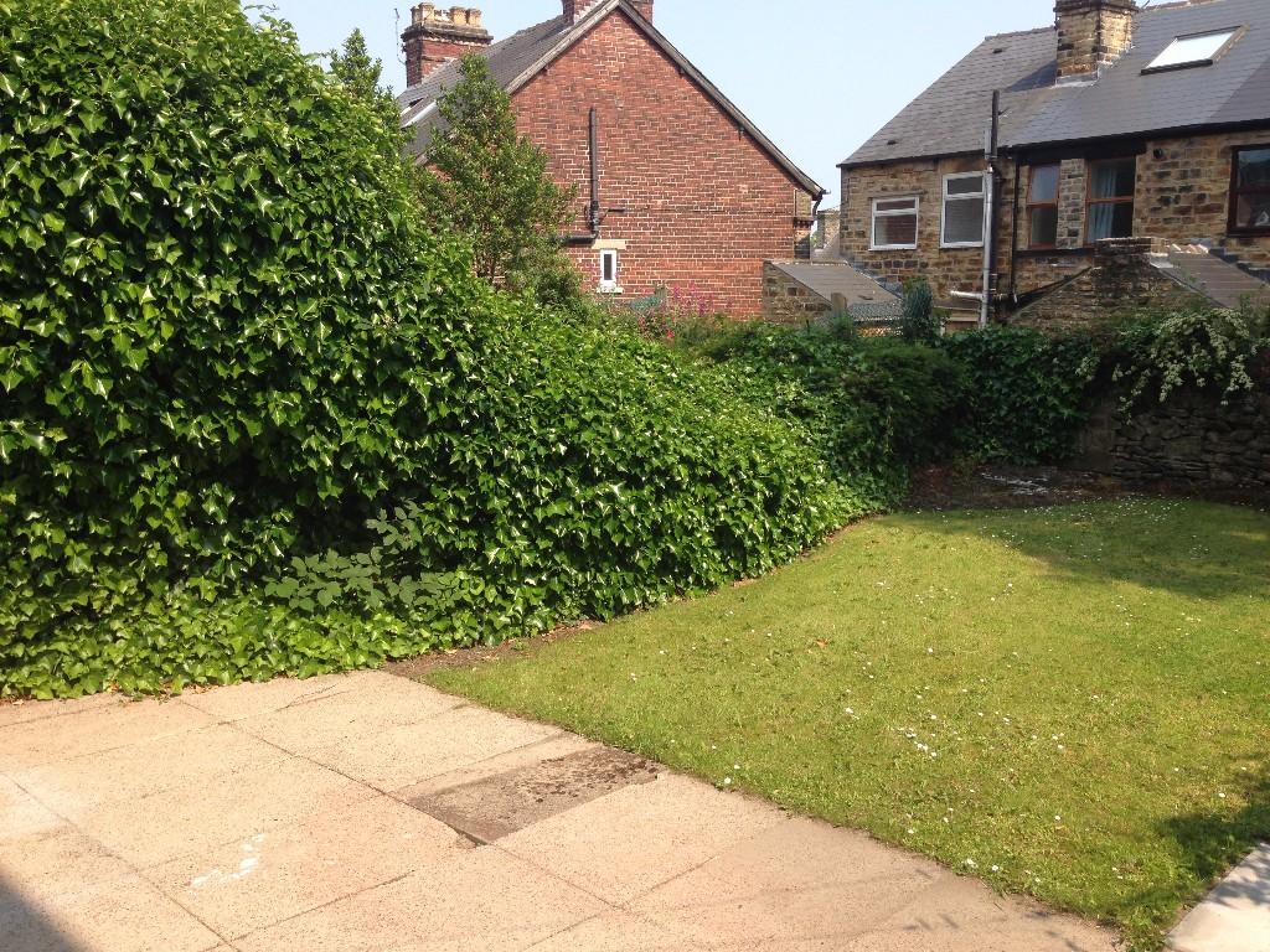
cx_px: 635
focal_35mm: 33
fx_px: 1211
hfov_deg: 55.4
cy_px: 476
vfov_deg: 42.9
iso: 50
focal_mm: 4.13
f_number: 2.4
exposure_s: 1/786
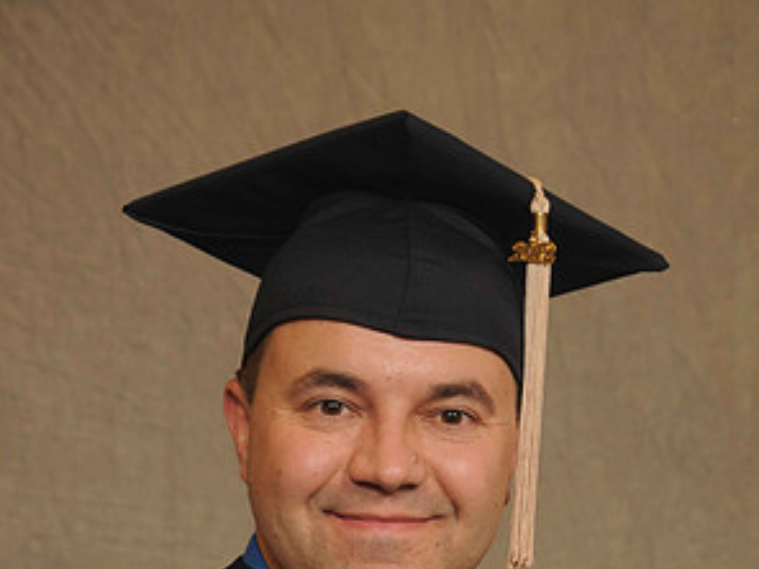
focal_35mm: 197
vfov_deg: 7.5
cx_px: 378
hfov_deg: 10.0
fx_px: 4319
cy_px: 510
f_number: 6.3
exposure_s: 1/60
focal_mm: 90
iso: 200
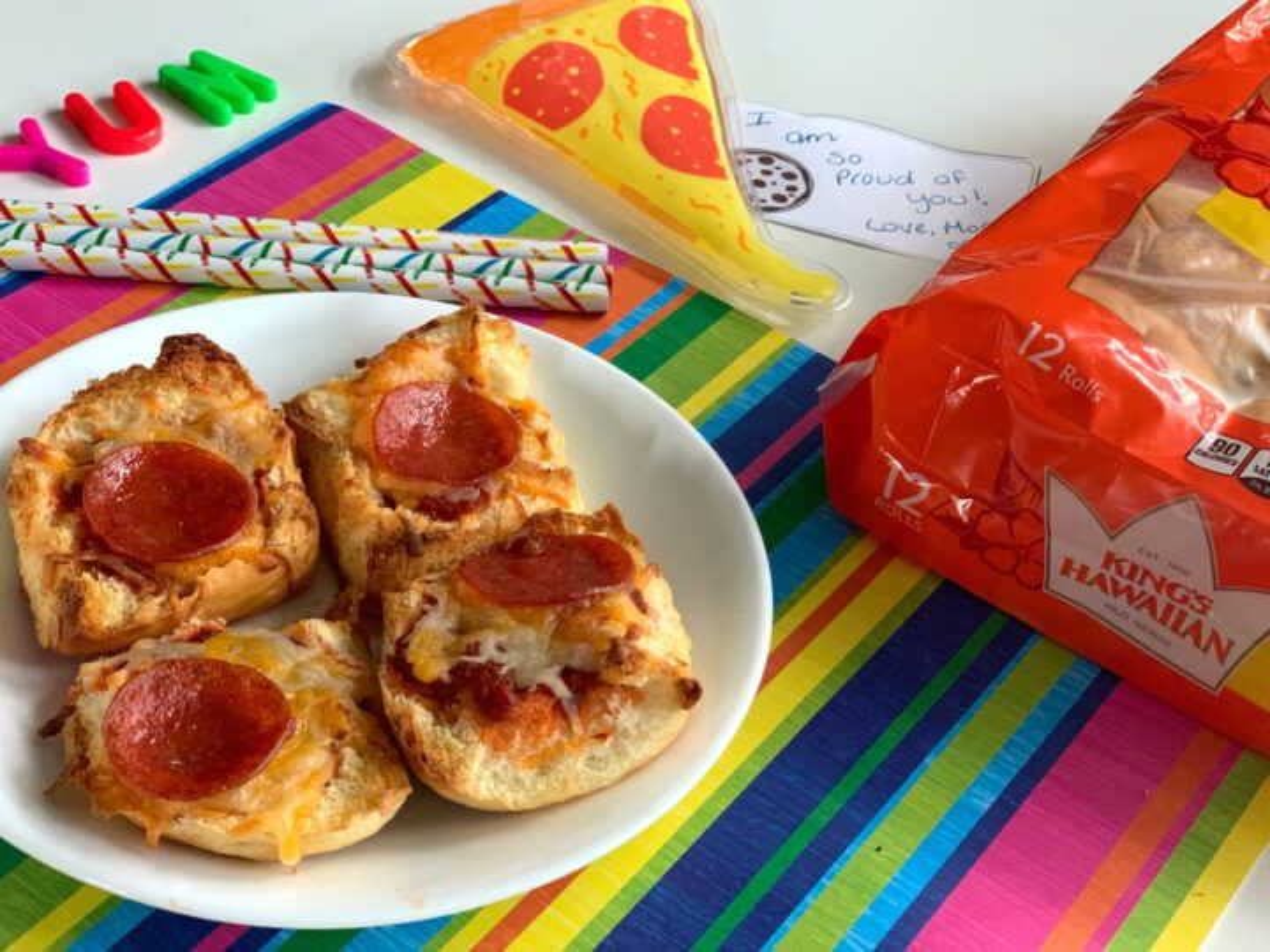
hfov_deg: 36.8
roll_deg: -7.9
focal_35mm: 52
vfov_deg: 28.0
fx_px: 1908
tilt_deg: -41.1
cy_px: 476
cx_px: 635
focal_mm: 6
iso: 200
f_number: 2.4
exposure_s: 1/60
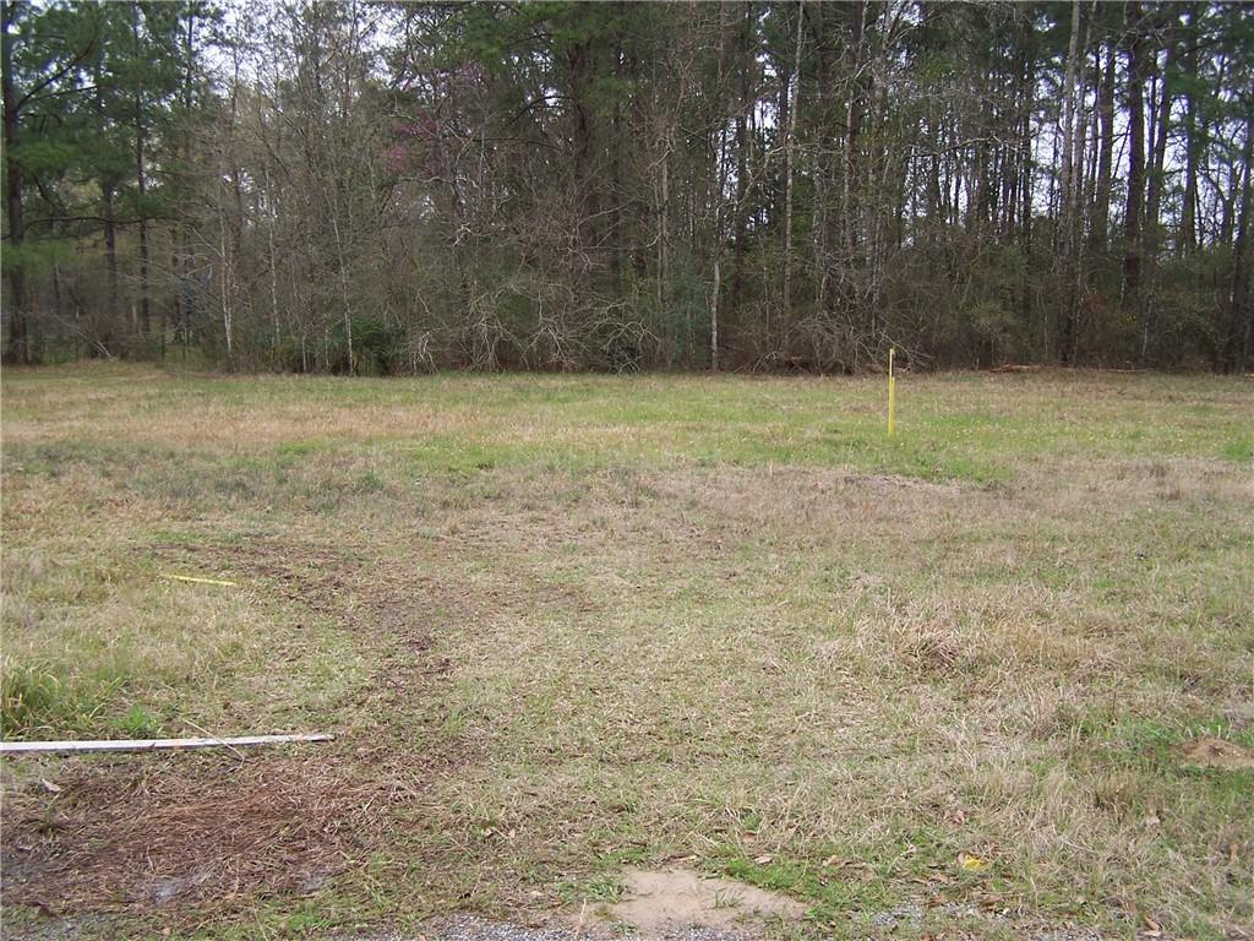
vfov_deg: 37.7
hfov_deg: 49.0
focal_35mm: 38
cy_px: 470
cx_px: 627
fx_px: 1377
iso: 80
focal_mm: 6.3
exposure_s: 1/250
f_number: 2.8
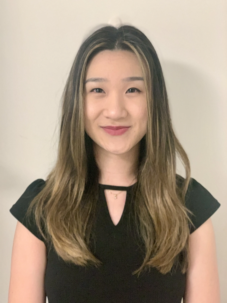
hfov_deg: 28.0
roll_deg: -0.3
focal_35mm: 52
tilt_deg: -2.8
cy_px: 152
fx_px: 455
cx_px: 114
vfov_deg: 36.8
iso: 320
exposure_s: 1/33
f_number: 2.4
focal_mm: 6
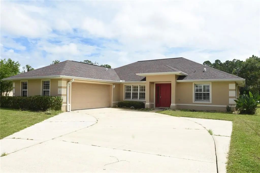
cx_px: 130
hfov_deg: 70.5
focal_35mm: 26
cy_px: 86
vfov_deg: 50.4
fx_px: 184
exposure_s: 1/250
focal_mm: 17
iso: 100
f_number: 8
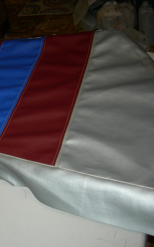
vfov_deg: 38.9
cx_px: -7
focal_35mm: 52
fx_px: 349
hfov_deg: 23.6
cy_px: 124
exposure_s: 1/60.1
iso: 64
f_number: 2.7
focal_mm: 7.5
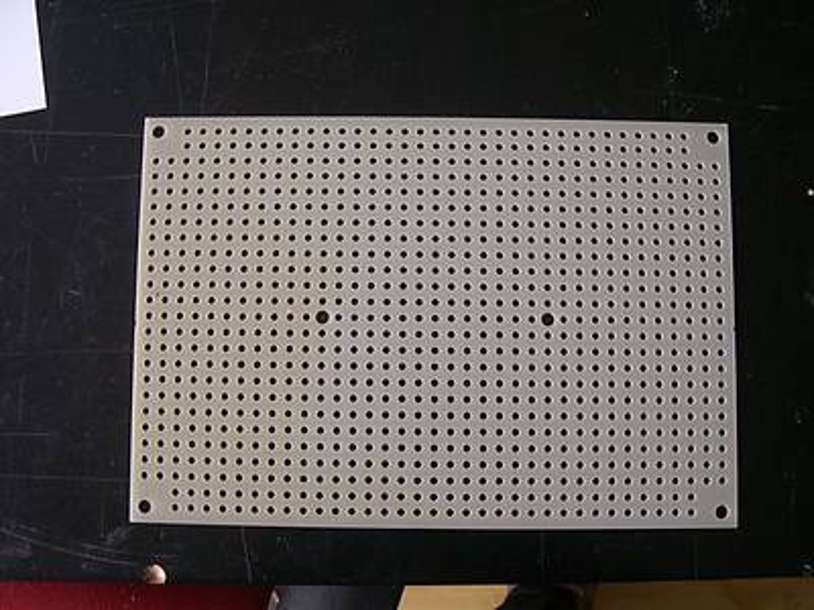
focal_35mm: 38
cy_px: 305
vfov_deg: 37.7
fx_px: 894
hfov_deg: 49.0
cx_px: 407
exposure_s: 1/19.3
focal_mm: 8
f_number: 2.8
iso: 100
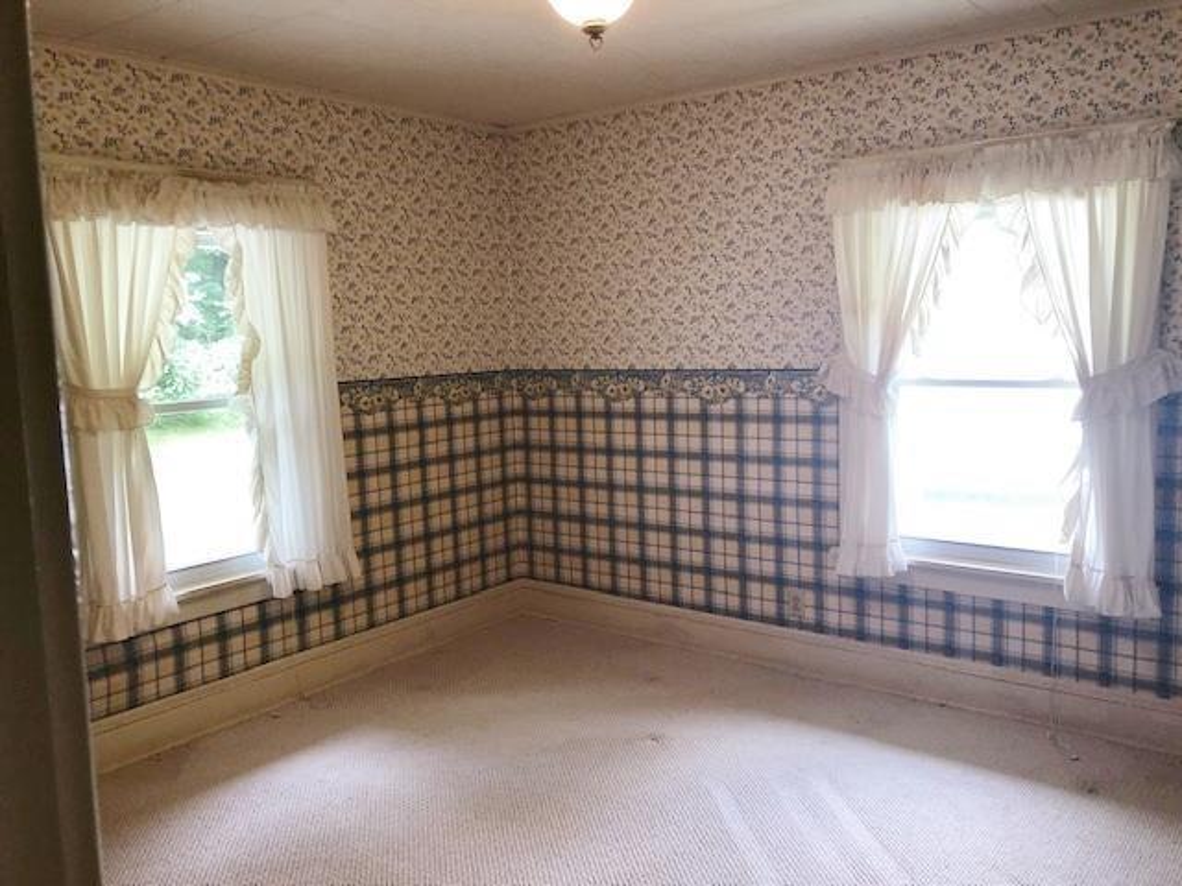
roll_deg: +2.1
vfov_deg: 49.7
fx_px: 956
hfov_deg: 63.4
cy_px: 443
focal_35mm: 28
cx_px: 591
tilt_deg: -6.6
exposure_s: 1/30
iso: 25
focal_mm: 3.99
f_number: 1.8
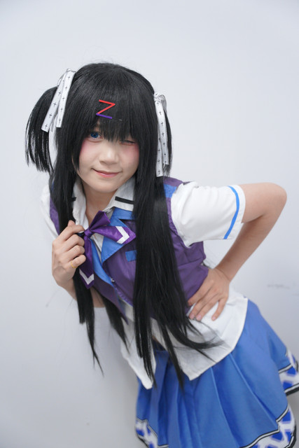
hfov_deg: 32.1
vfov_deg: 46.6
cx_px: 150
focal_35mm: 42
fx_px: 520
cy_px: 224
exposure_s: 1/320
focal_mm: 41.8
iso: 3200
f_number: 2.8
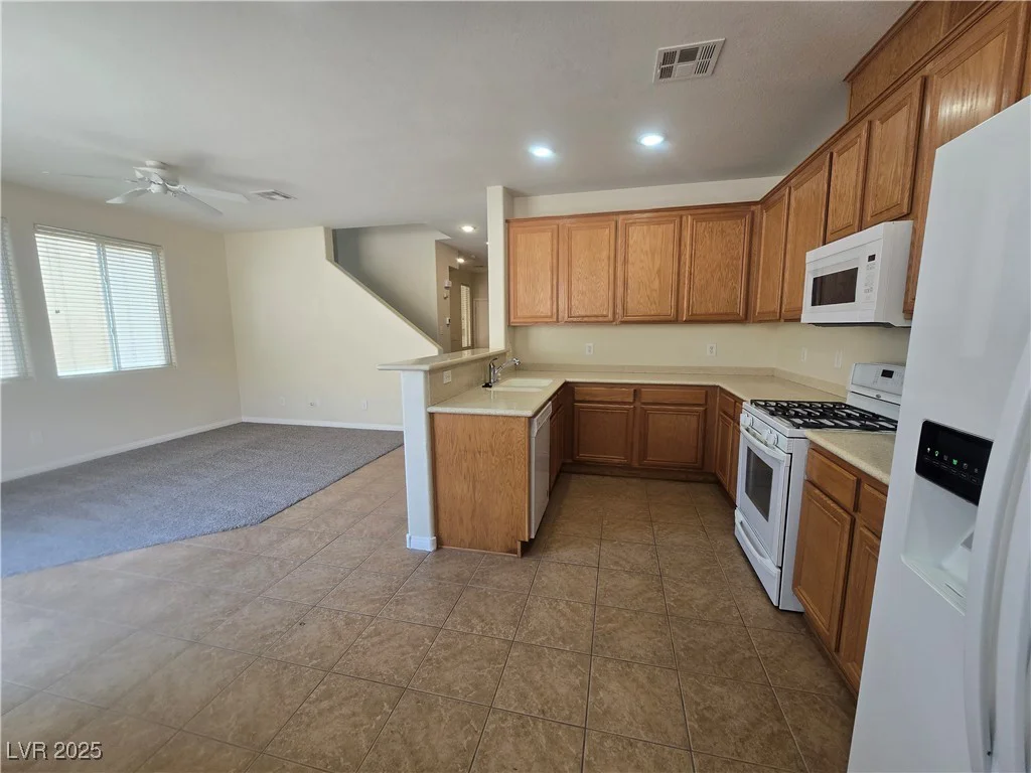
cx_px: 516
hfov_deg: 106.2
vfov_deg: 89.9
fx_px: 387
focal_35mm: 13
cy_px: 386
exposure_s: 1/60
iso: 64
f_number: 2.2
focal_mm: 2.2
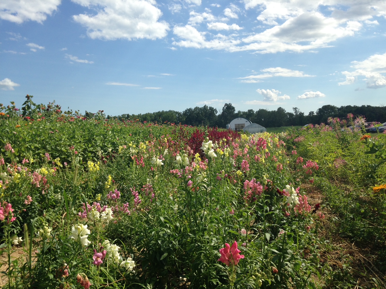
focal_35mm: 33
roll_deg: +0.5
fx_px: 368
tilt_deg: -3.5
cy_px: 144
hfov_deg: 55.4
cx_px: 193
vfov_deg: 42.9
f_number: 2.4
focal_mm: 4.12
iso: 50
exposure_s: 1/1808
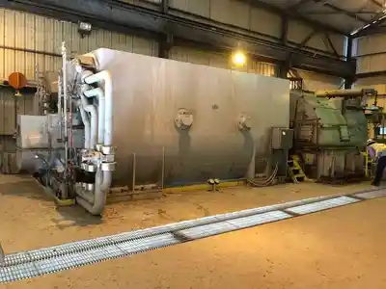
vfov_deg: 49.7
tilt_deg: -3.7
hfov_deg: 63.4
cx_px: 193
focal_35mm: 28
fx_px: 312
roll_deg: -1.8
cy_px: 144
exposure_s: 1/15
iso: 40
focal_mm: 3.99
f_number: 1.8
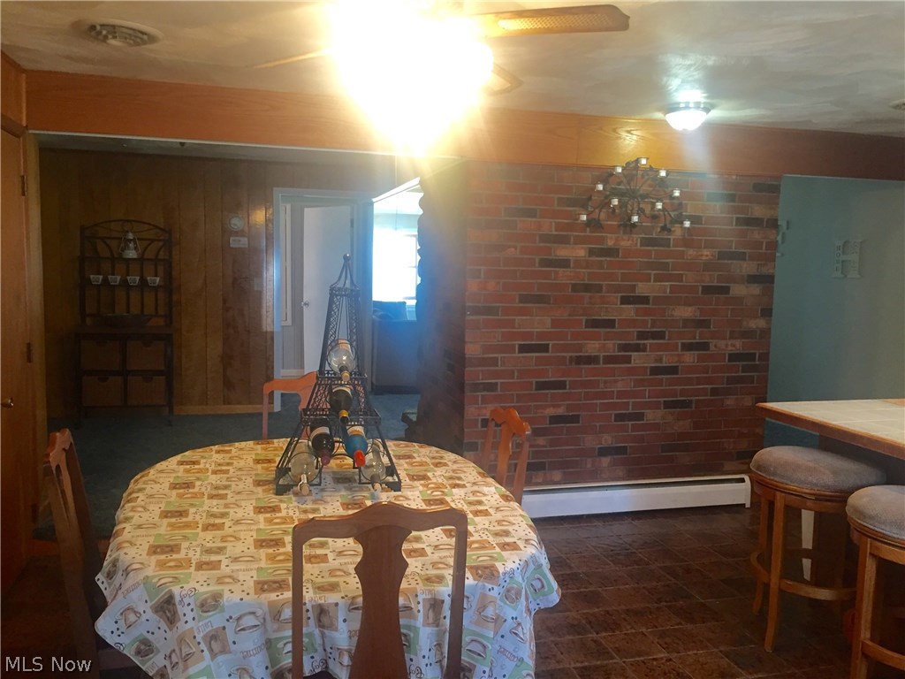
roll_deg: -1.0
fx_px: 758
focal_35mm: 29
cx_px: 452
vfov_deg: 48.2
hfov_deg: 61.7
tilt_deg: -4.5
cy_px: 340
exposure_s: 1/30
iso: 125
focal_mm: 4.15
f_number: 2.2
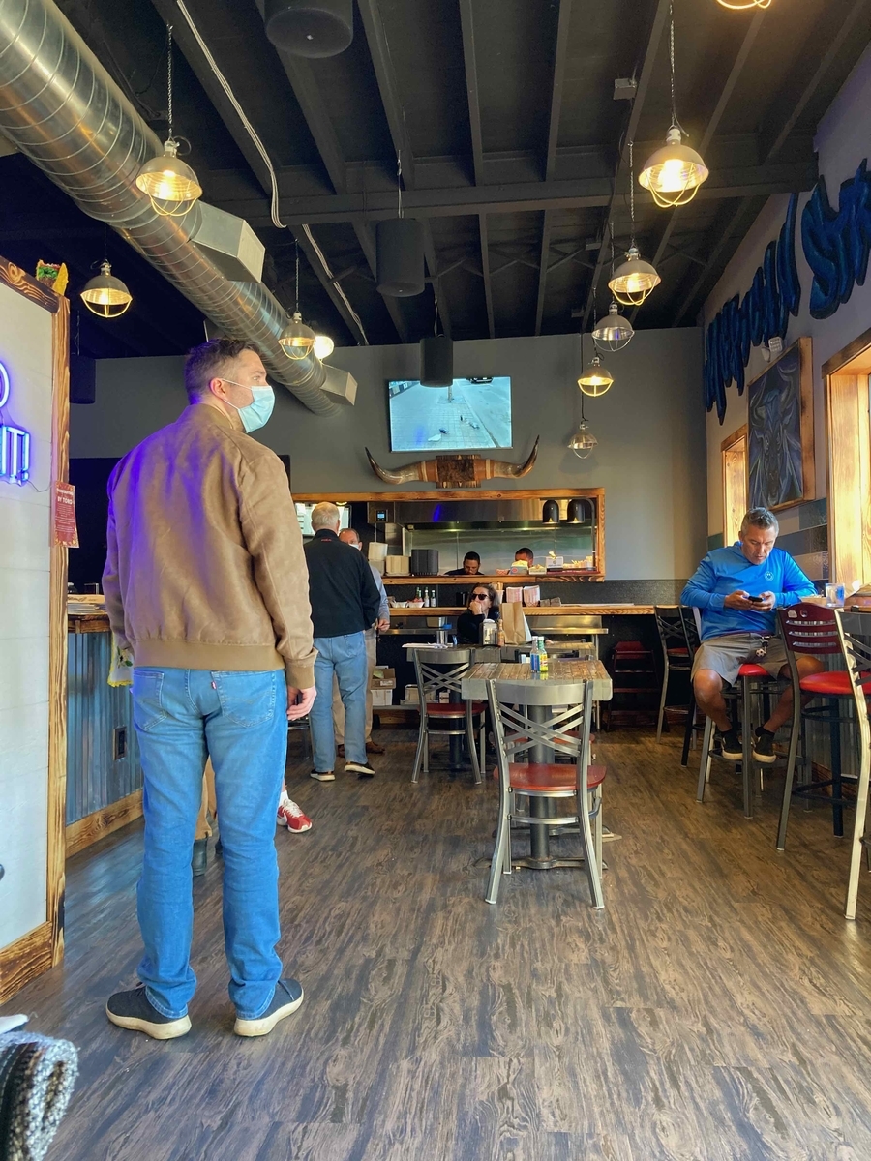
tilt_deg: +3.2
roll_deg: -1.2
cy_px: 580
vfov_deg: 63.4
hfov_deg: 49.7
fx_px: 939
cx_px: 436
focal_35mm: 28
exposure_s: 1/60
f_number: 1.8
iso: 160
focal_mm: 3.99
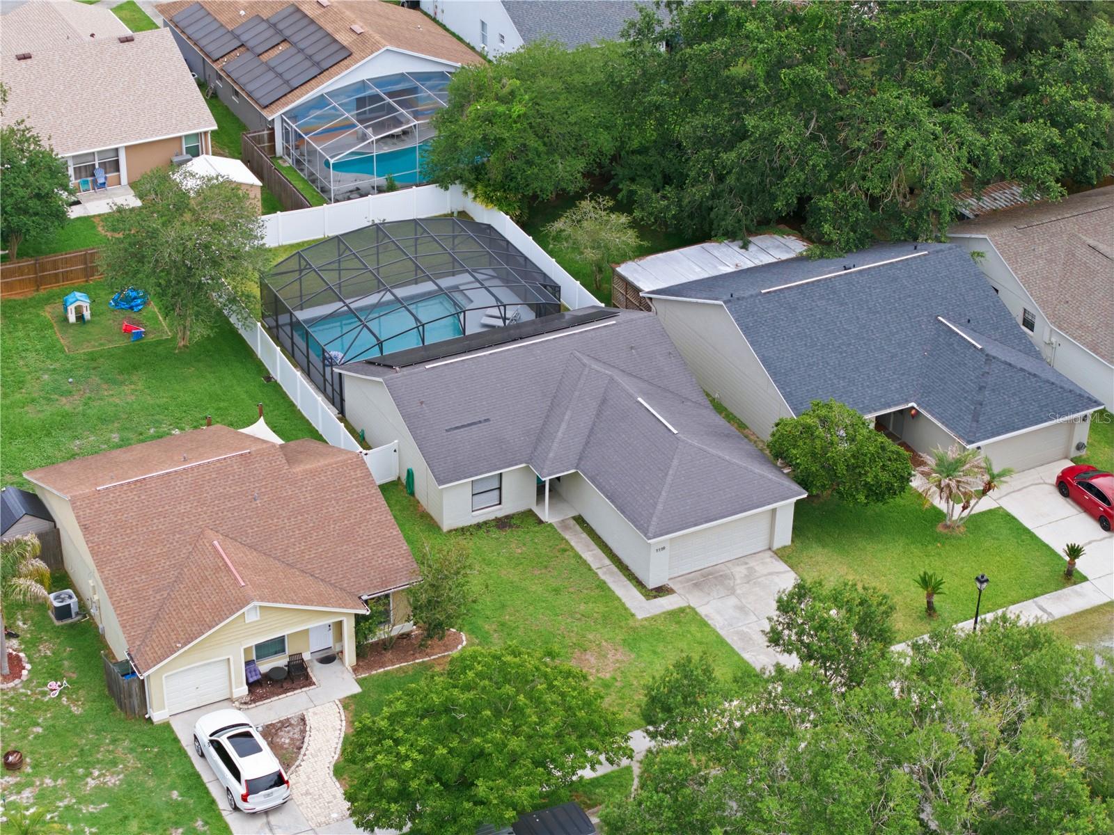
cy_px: 418
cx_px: 557
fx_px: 2253
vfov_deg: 21.0
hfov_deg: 27.8
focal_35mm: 70
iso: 100
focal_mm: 19.4
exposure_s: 1/40
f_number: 2.8
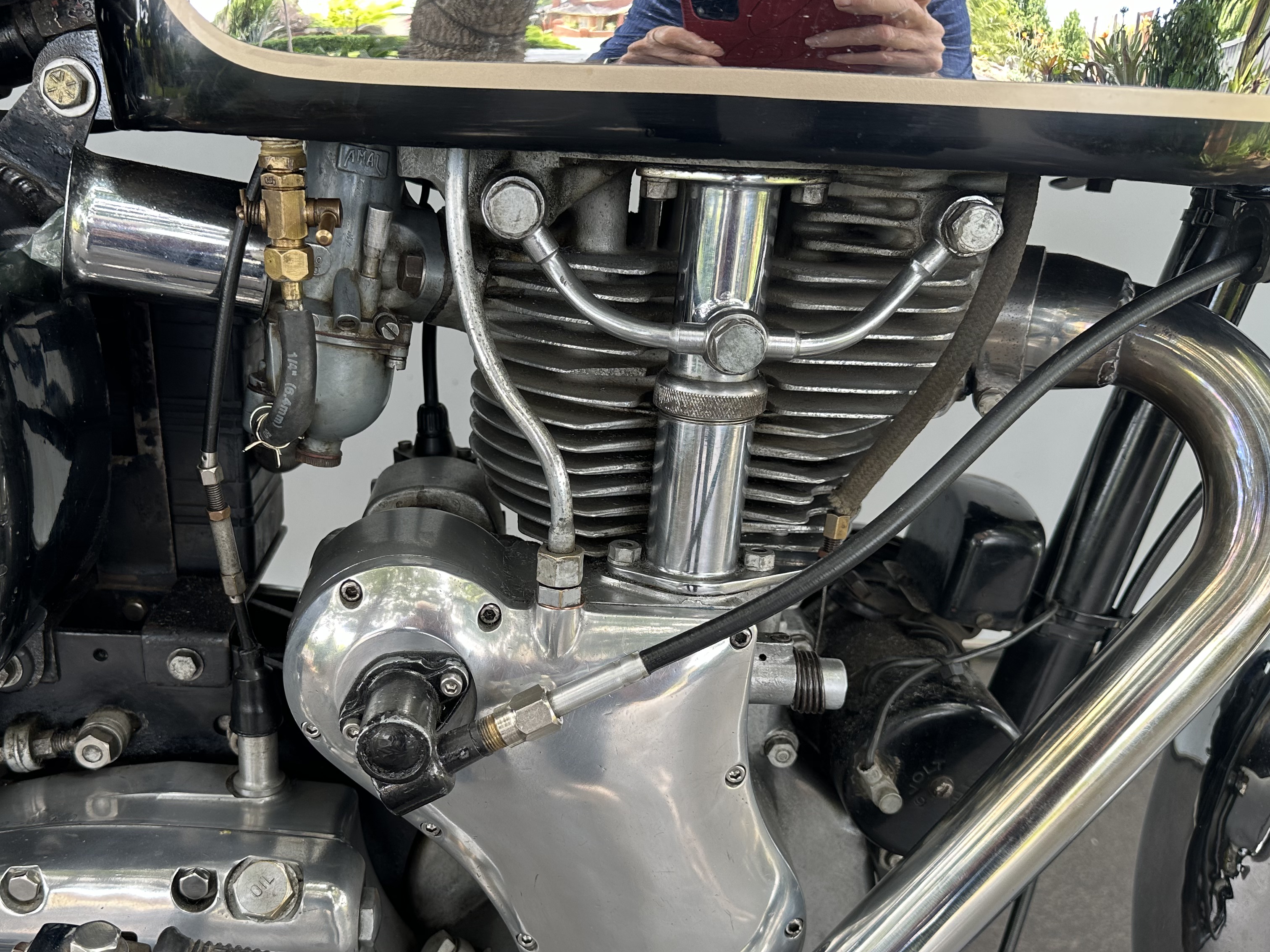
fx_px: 1174
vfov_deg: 44.0
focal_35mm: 32
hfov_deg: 56.4
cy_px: 562
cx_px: 511
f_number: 1.78
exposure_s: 1/121
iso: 64
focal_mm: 6.86
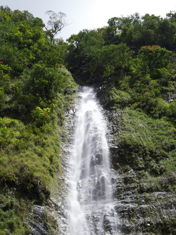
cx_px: 88
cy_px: 118
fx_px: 637
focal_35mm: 94
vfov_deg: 20.9
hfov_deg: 15.7
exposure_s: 1/936
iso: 100
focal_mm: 20.1
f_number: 4.5
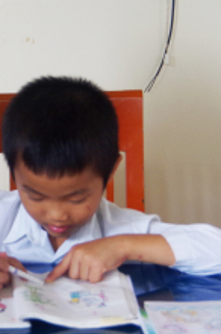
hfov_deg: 10.0
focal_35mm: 135
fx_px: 1247
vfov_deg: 15.2
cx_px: -24
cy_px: 123
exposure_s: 1/60
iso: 400
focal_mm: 36
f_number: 4.5
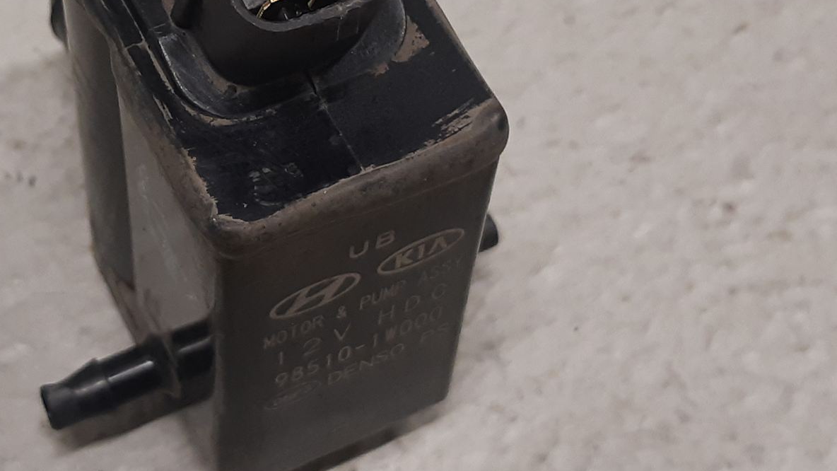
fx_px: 1088
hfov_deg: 41.2
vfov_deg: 24.1
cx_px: 243
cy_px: 94
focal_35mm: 49
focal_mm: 3.93
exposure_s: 1/50
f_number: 1.7
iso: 125
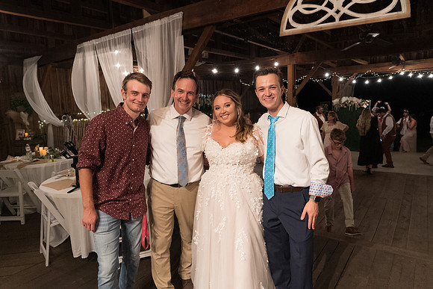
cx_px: 216
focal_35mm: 24
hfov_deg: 73.7
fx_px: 289
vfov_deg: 53.2
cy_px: 144
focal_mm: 24
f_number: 4
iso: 4000
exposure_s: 1/160
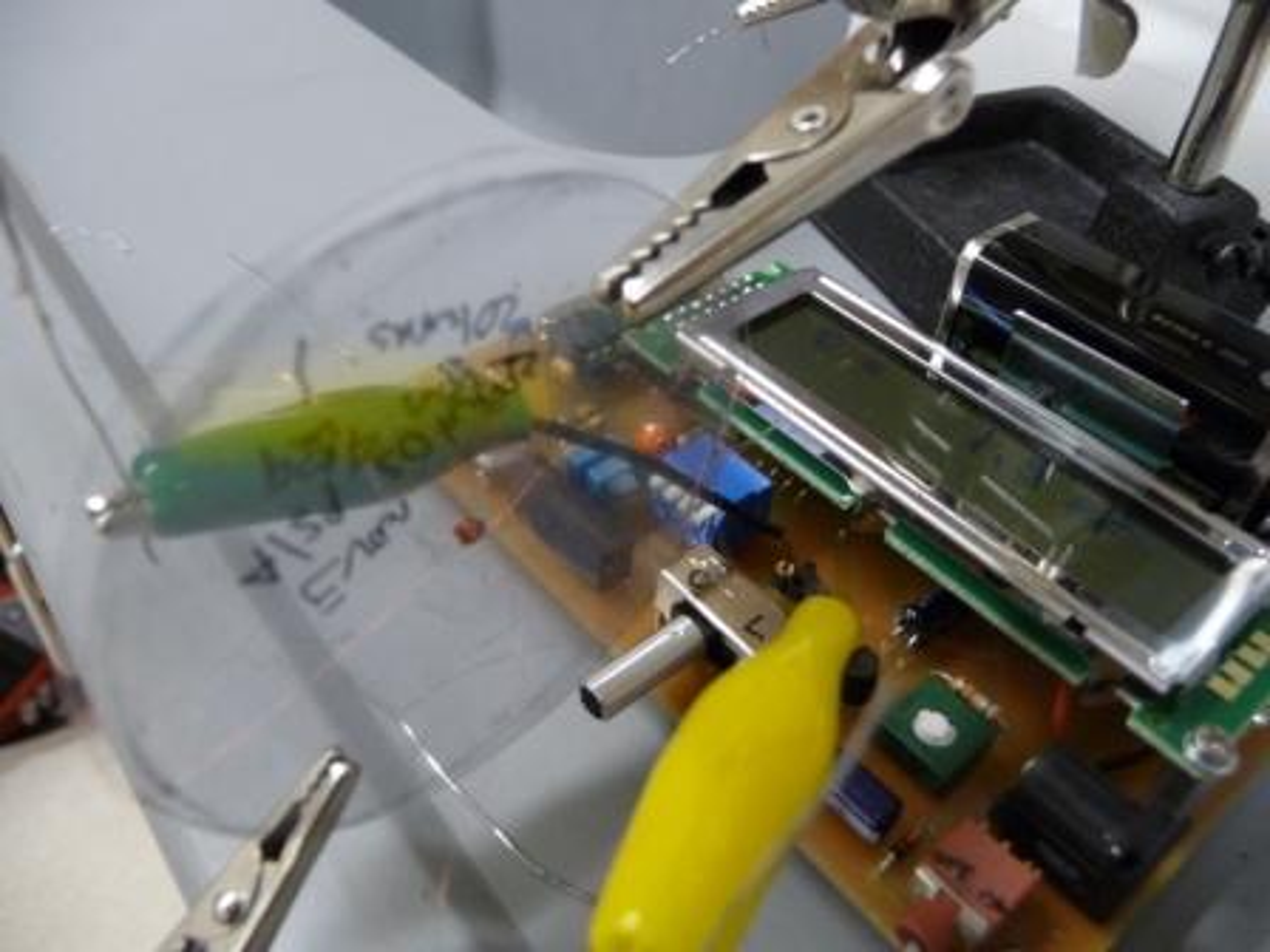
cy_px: 476
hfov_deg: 63.4
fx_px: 1027
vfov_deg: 49.7
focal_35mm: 28
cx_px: 635
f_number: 3.3
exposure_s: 1/20
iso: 400
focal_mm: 4.7
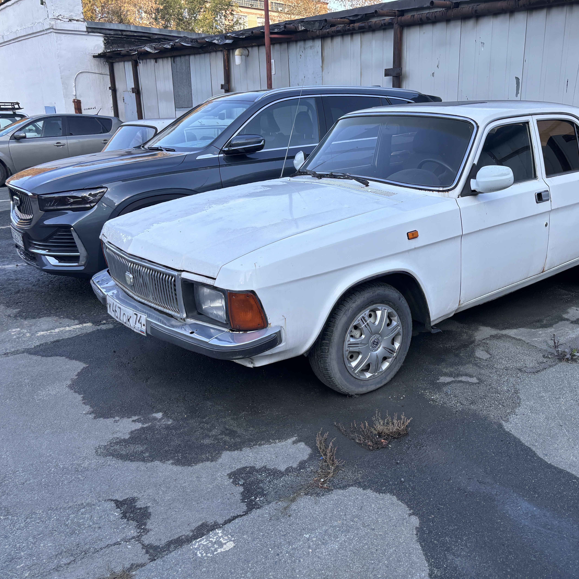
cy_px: 289
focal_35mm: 31
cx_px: 383
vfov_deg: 52.5
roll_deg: +1.2
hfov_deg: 51.6
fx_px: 587
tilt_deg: -19.7
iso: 50
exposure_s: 1/716
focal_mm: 5.96
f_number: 1.6
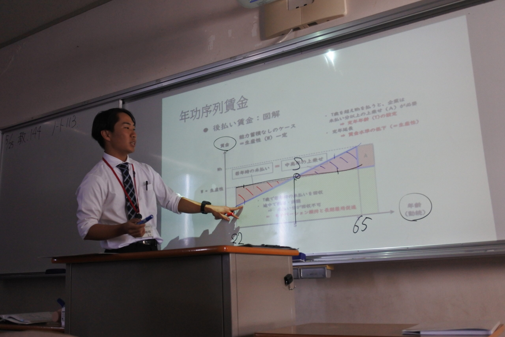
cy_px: 168
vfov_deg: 36.9
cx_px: 252
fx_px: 505
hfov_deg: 53.1
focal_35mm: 36
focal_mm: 13.4
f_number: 4
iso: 1000
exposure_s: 1/60
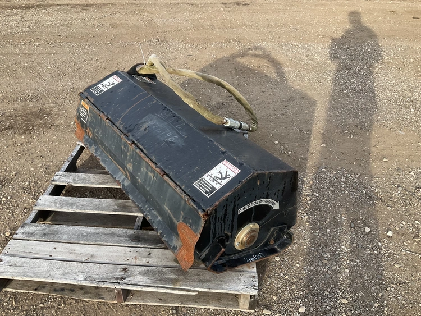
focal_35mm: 29
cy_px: 158
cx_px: 210
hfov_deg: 61.6
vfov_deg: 48.3
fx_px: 353
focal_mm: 3
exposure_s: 1/365
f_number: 1.8
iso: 25
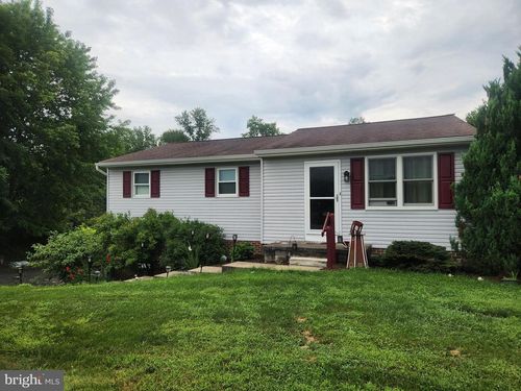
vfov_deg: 58.9
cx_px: 260
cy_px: 196
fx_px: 346
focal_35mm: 23
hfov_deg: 73.9
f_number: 1.8
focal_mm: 5.4
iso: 20
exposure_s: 1/496
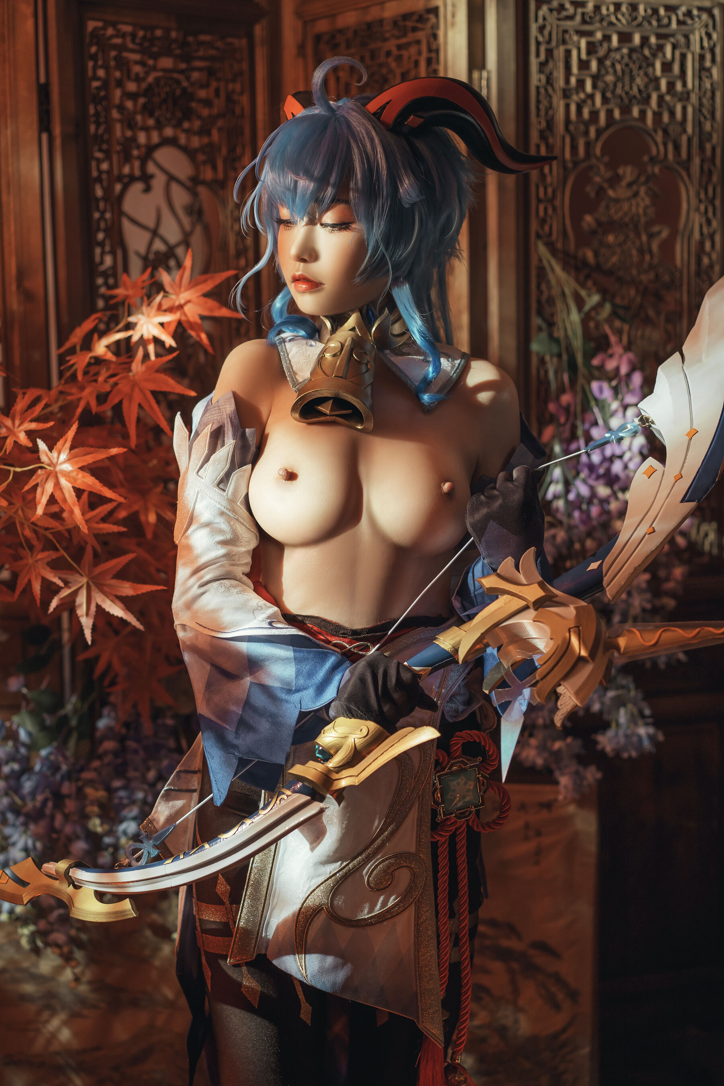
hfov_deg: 24.6
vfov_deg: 36.2
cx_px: 362
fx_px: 1659
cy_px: 543
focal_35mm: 55
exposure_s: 1/40
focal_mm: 55
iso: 200
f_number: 2.8
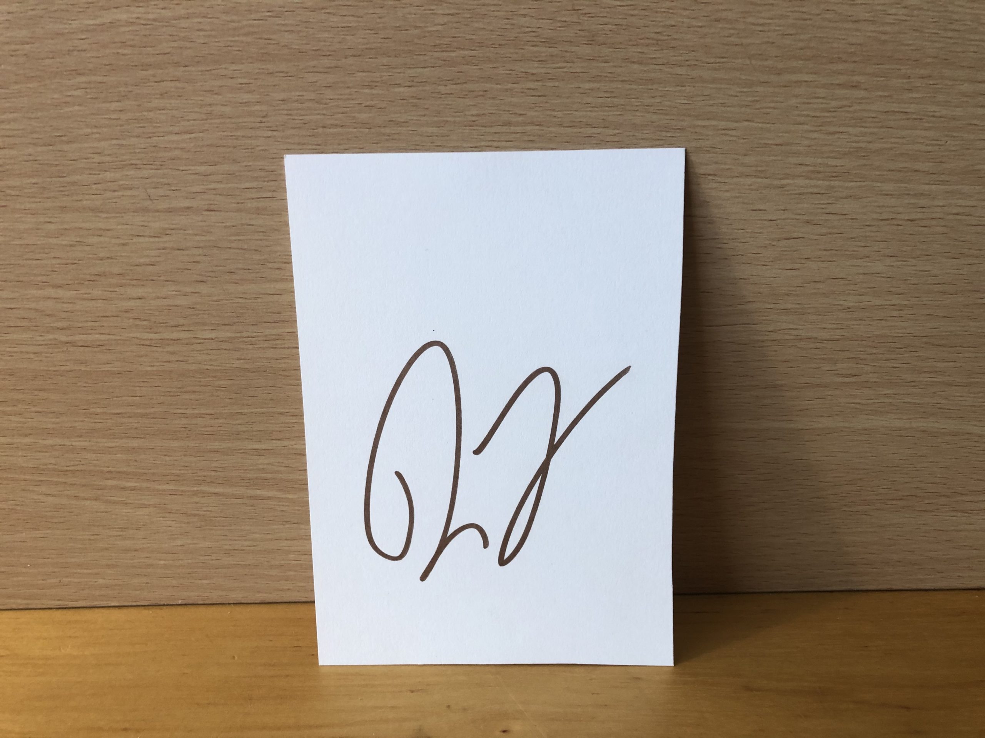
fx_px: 797
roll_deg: -1.1
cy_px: 369
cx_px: 492
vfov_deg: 49.7
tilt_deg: -25.2
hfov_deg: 63.4
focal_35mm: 28
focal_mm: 3.99
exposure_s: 1/30
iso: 32
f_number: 1.8
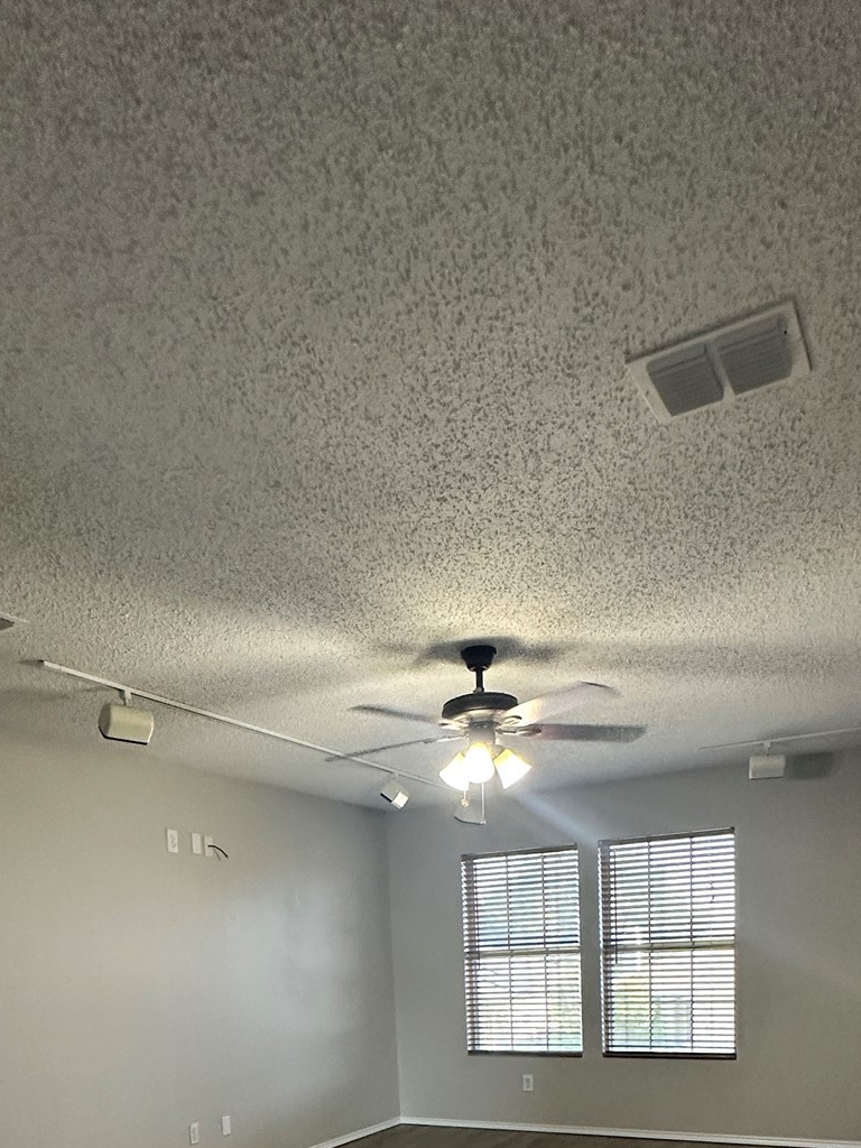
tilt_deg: -4.1
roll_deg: +2.3
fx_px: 929
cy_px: 1046
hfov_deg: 49.7
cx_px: 400
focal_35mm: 28
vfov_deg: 54.7
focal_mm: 2.22
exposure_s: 1/60
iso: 250
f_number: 2.2
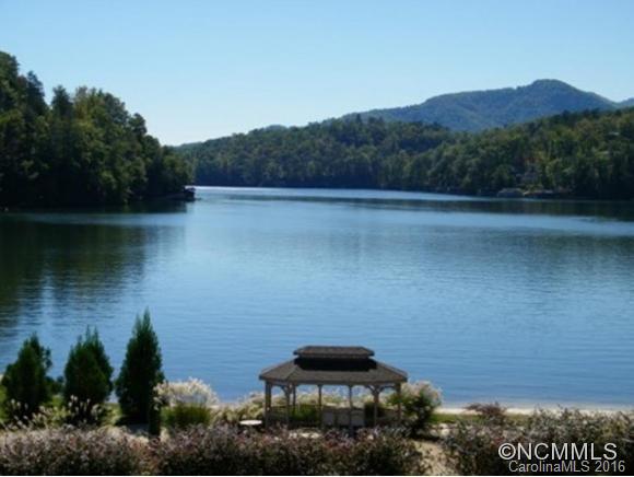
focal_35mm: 67
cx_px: 317
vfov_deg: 22.0
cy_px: 238
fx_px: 1228
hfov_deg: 28.9
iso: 80
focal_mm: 12.2
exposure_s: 1/250
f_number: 8.6
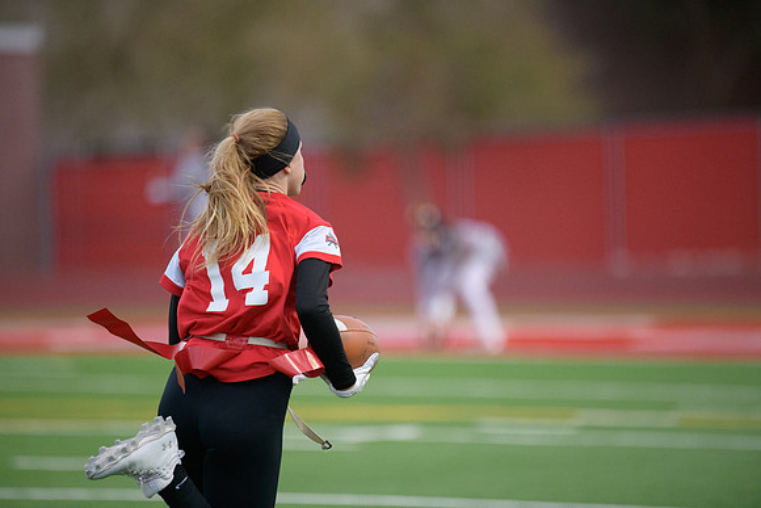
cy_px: 254
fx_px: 6343
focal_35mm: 300
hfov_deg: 6.9
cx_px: 380
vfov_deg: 4.6
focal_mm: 300
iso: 4000
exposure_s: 1/3200
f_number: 2.8
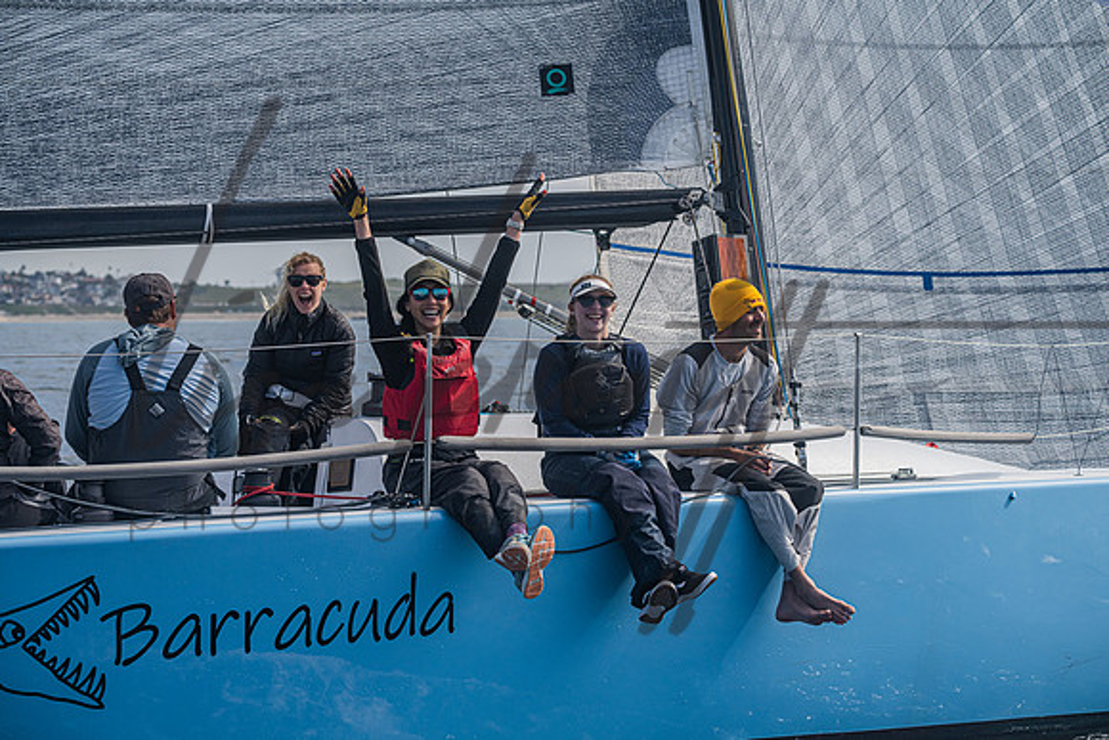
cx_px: 554
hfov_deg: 20.4
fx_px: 3081
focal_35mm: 100
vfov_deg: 13.7
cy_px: 370
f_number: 6.3
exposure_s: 1/4000
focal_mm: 100
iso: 320
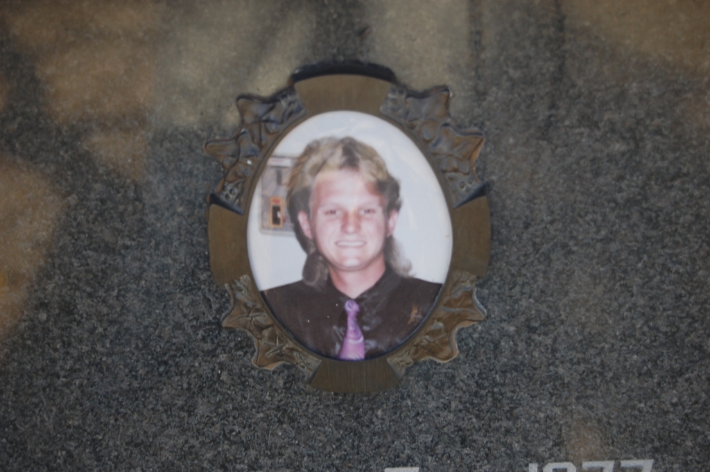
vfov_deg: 16.5
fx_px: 1626
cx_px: 355
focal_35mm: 82
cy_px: 236
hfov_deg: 24.6
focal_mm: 55
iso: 250
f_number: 5.6
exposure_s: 1/125
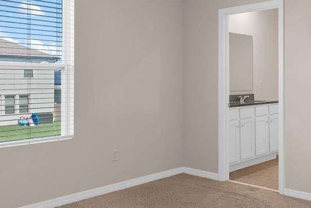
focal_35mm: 41
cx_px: 198
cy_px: 86
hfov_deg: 46.9
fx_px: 354
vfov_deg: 32.6
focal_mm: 14
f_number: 8
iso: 320
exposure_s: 1/800
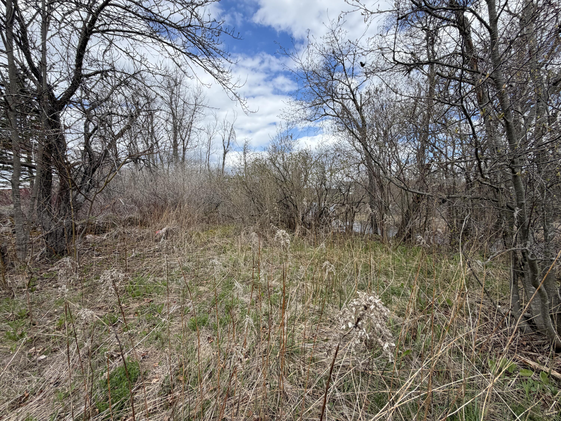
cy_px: 210
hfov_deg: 102.1
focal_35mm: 14
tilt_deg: -4.1
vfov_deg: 85.7
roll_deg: -0.1
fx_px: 227
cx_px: 280
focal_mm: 2.22
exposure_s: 1/510
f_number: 2.2
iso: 40
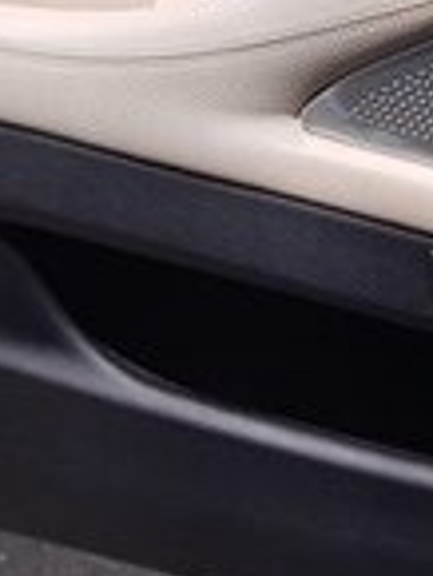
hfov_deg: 16.6
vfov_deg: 20.6
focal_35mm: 89
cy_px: -107
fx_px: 1482
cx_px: 199
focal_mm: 4.2
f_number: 1.7
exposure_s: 1/922
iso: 40
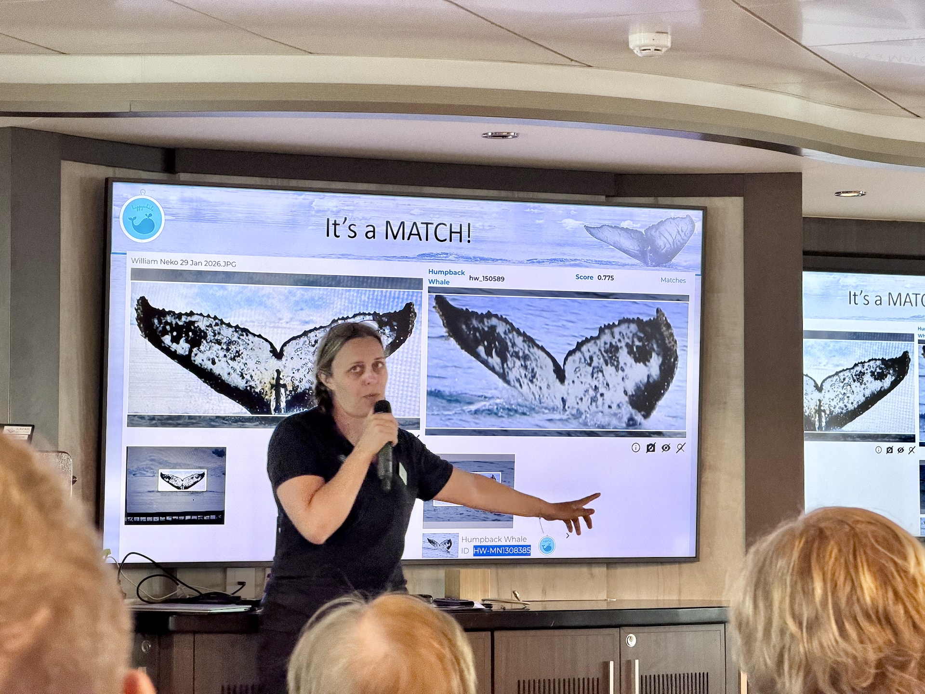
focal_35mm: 100
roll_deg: -0.1
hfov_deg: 19.6
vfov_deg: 14.8
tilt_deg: +3.7
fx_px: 2672
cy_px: 347
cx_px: 462
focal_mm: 16.89
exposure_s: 1/113
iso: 400
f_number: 2.8
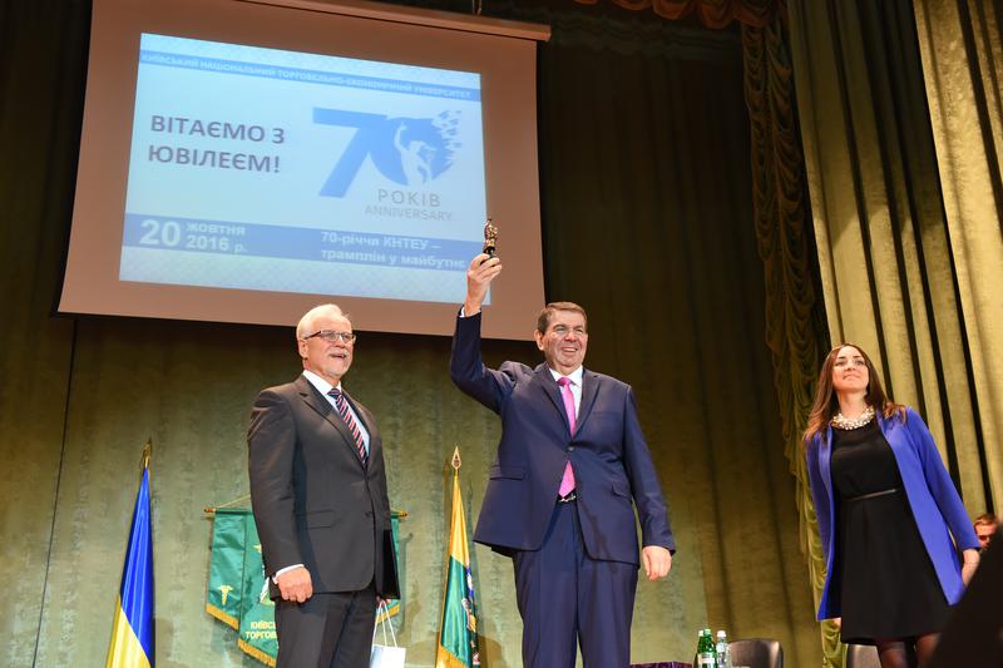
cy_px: 334
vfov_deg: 31.9
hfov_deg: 46.4
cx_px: 502
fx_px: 1170
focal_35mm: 42
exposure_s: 1/125
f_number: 4
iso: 1600
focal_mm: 42
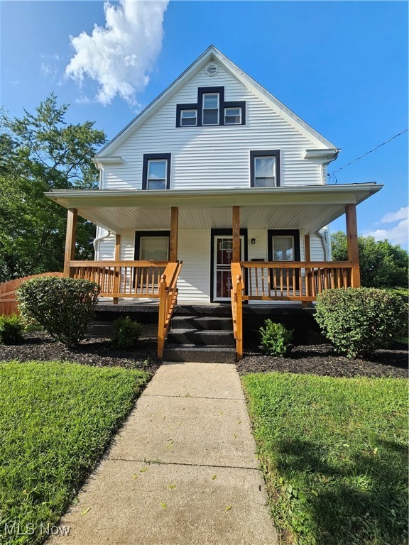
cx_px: 204
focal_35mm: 13
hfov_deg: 89.9
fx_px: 205
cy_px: 272
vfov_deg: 106.2
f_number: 2.2
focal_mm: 2.2
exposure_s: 1/799
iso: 50
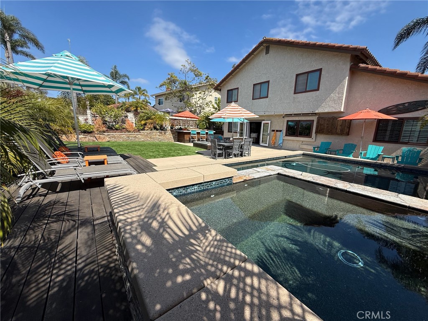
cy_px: 160
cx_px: 214
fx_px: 173
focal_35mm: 14
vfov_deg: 85.7
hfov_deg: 102.1
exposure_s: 1/2410
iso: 50
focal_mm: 2.22
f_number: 2.2
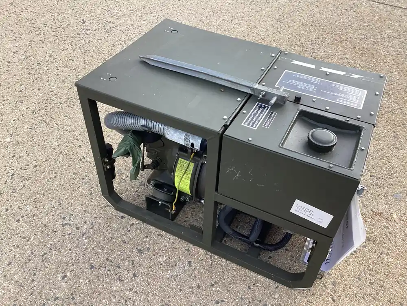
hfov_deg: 58.4
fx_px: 364
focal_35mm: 31
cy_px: 153
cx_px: 204
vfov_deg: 45.4
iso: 32
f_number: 2.4
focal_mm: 3.3
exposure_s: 1/120
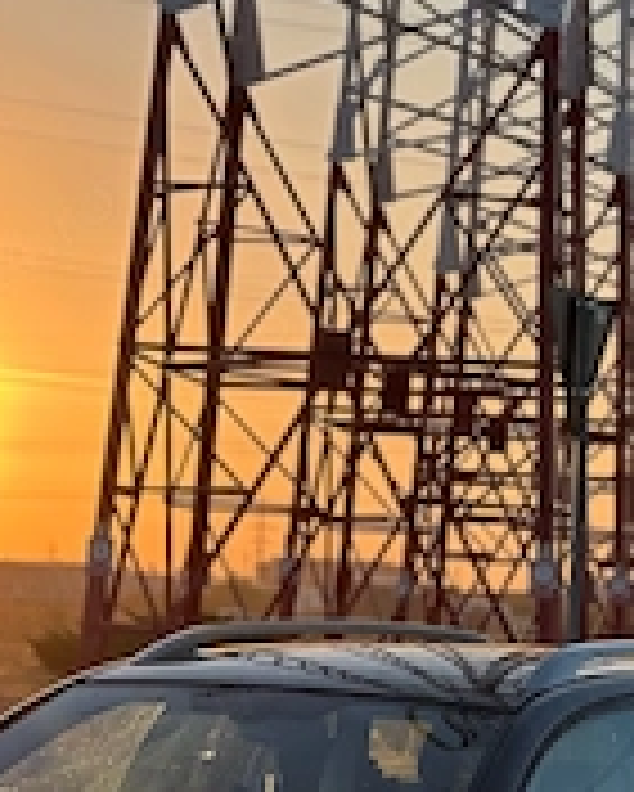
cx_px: 409
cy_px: 698
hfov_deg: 9.0
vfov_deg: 11.2
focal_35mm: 171
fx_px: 4007
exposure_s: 1/380
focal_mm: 9
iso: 32
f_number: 2.8
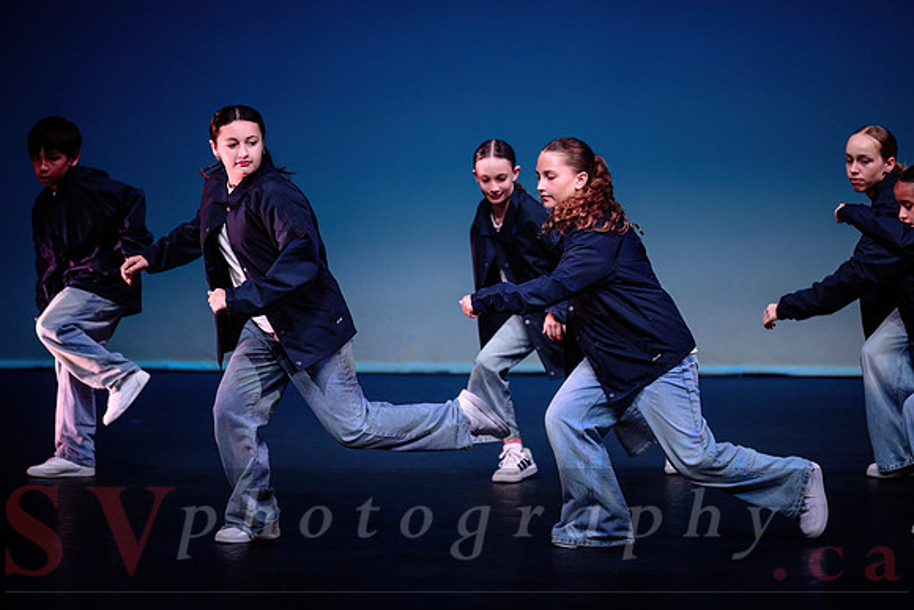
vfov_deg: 6.5
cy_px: 305
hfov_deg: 9.8
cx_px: 443
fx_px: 5347
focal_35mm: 211
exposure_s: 1/640
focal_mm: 200
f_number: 2.8
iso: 1600
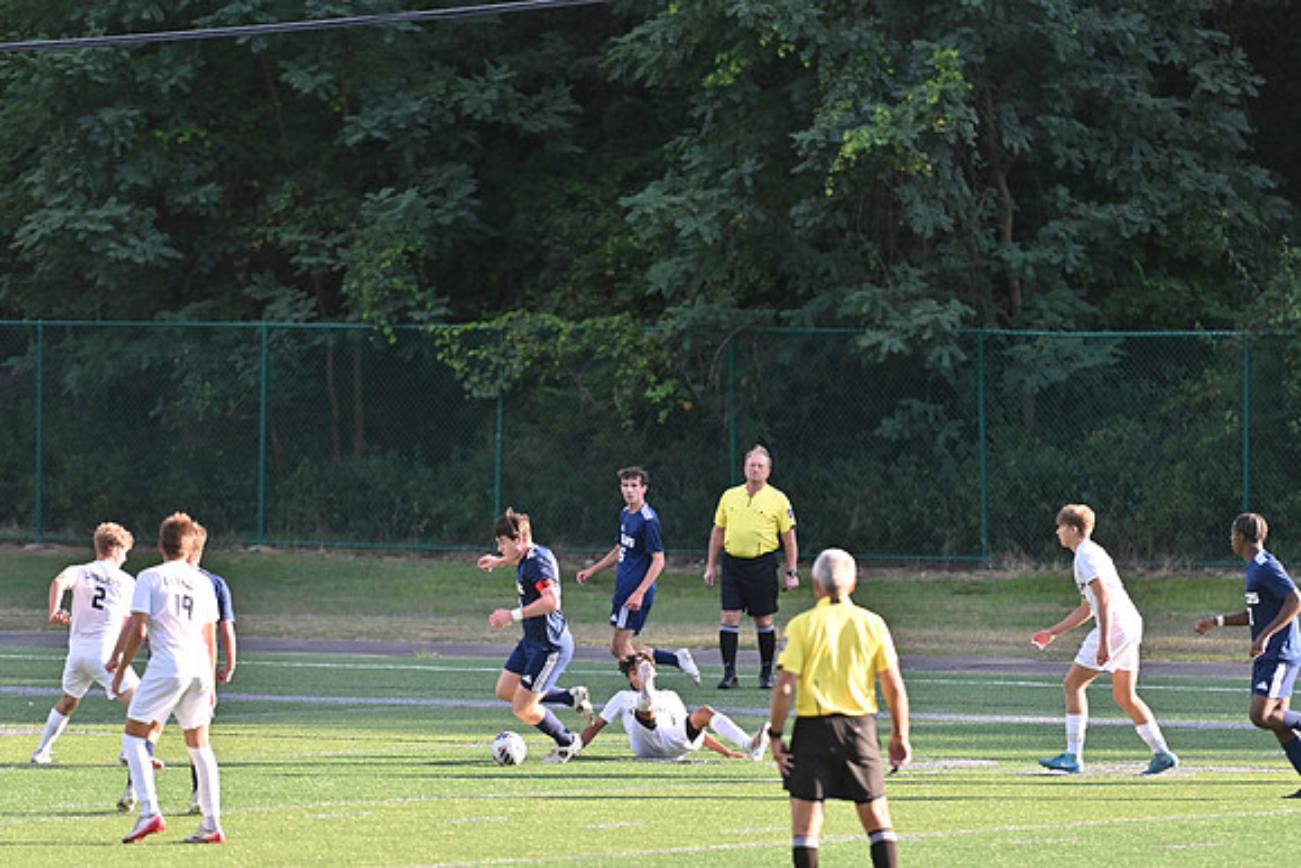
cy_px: 434
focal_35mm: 300
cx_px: 650
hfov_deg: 6.9
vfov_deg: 4.6
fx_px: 10844
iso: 200
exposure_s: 1/800
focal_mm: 200
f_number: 2.8
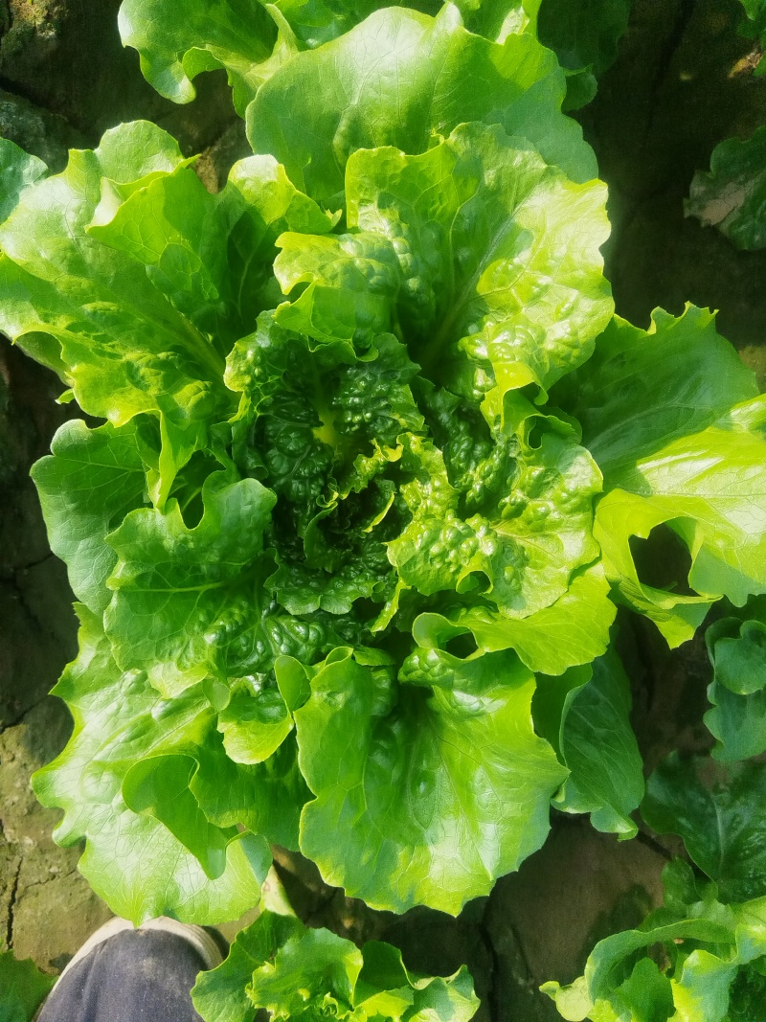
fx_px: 767
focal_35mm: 26
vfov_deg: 67.3
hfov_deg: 53.1
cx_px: 383
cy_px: 511
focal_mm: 4.95
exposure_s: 1/460
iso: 100
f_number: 1.9
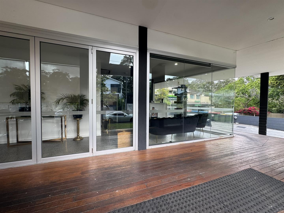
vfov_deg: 85.7
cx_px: 142
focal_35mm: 14
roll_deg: +0.1
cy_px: 106
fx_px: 115
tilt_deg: -1.5
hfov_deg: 102.1
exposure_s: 1/119
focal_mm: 2.22
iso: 40
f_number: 2.2
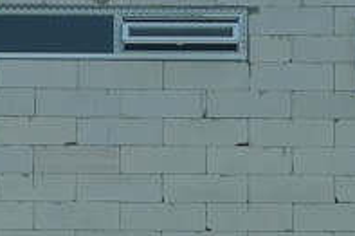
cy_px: 307
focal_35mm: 491
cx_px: 414
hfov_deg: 4.2
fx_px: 4838
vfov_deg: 2.8
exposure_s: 1/320
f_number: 8
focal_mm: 50
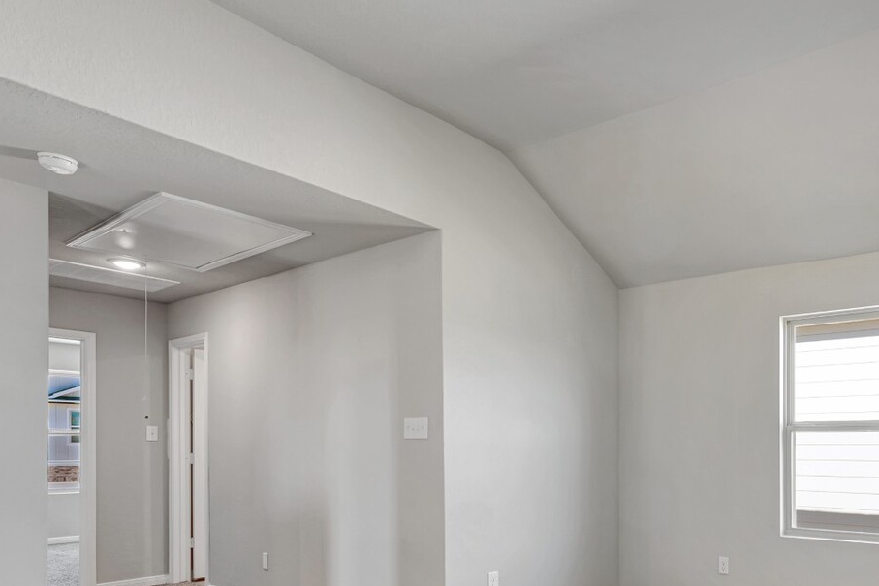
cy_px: 439
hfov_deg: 66.5
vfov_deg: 49.3
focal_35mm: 25
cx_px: 671
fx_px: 610
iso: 100
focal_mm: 14
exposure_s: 1/1.25
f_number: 9
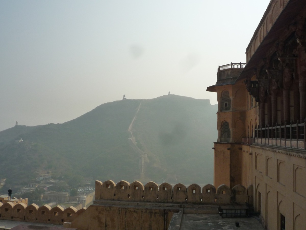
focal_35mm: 36
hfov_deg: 51.4
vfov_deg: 39.7
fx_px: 318
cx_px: 153
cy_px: 115
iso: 160
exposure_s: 1/800
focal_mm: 5.3
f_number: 6.3
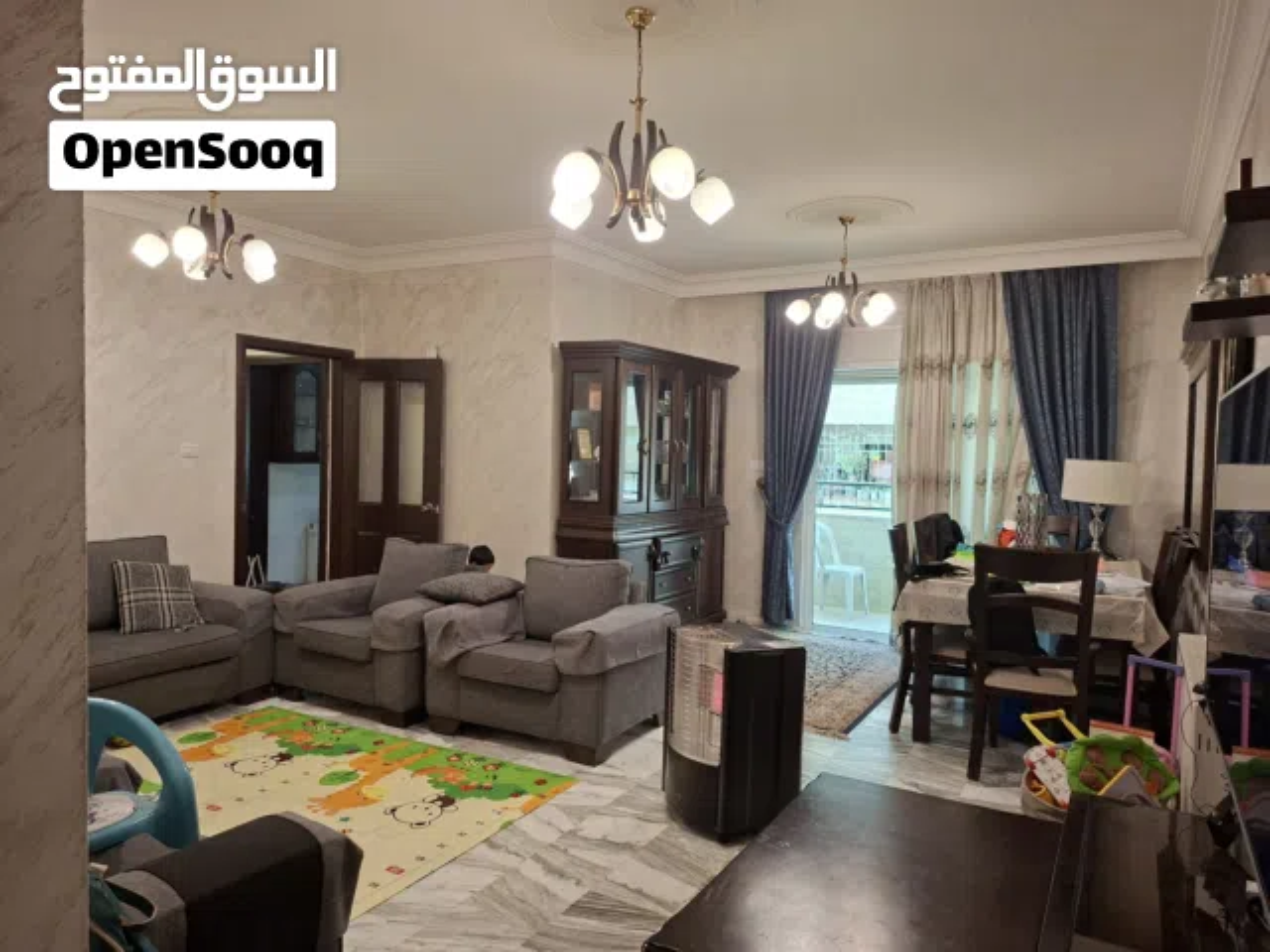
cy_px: 476
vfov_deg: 58.9
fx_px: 844
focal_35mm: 23
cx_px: 635
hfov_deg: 73.9
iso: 160
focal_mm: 5.54
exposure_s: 1/100
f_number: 1.8
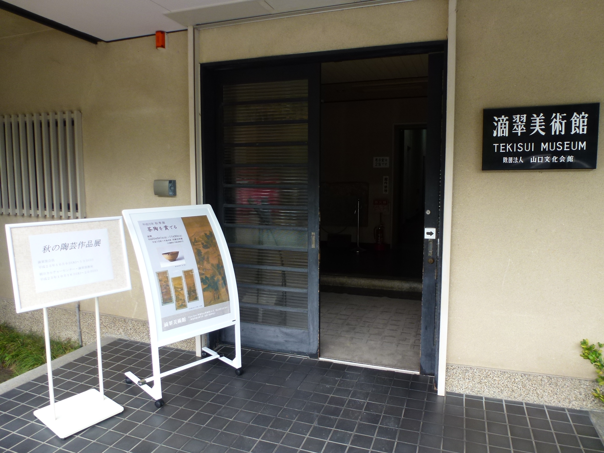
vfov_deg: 56.8
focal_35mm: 24
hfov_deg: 71.6
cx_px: 302
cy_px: 226
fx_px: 419
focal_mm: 4.3
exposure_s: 1/80
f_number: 3.3
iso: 100
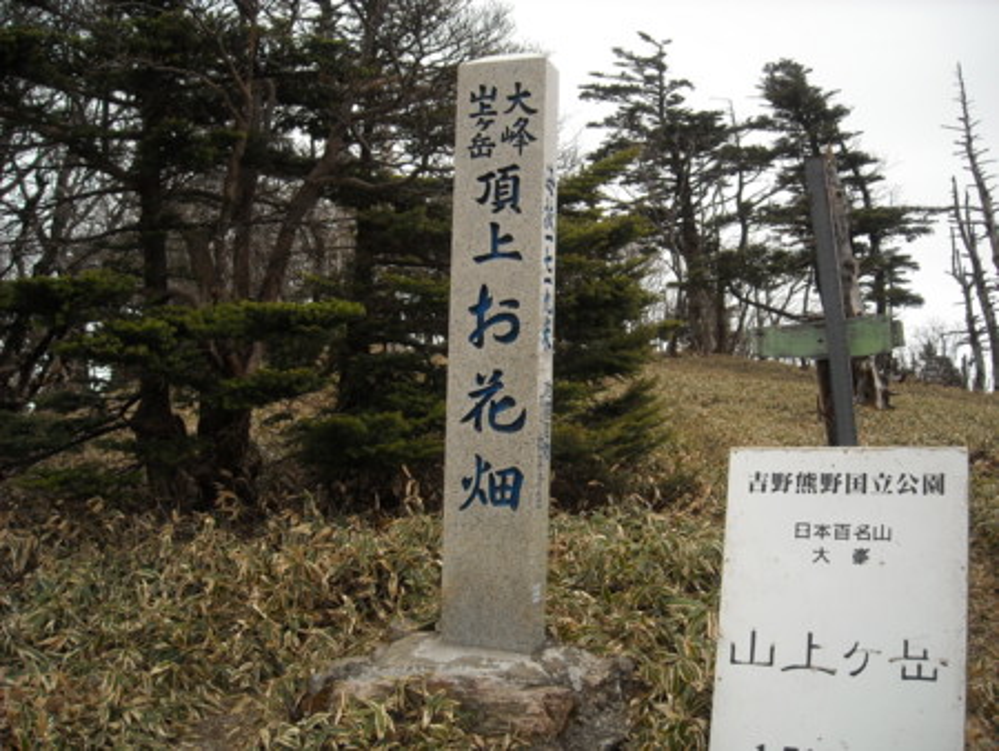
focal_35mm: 35
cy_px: 376
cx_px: 500
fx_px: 1011
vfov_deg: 40.7
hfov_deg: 52.6
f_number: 2.8
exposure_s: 1/337
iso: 64
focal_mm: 5.7
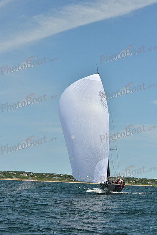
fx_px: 458
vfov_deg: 28.8
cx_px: 78
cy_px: 118
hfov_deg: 19.5
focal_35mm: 70
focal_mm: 70
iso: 320
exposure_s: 1/1250
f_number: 10
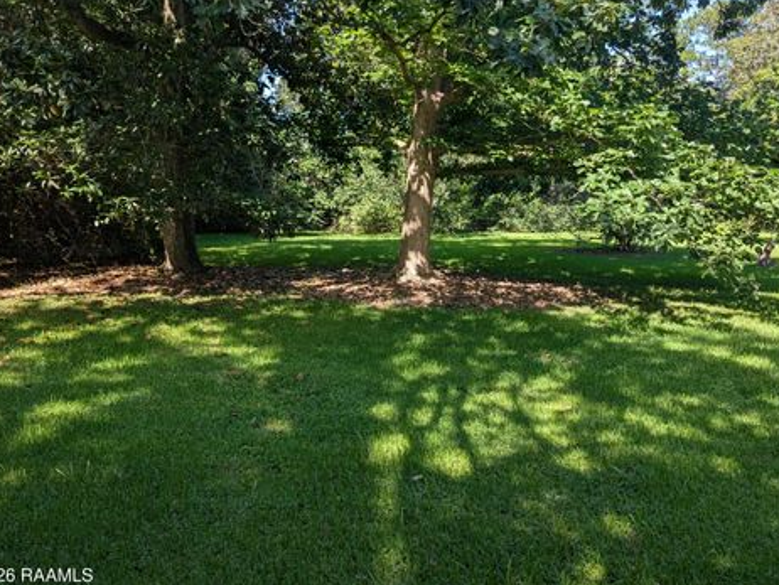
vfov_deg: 53.1
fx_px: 585
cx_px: 383
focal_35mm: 26
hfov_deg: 67.3
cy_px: 287
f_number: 1.68
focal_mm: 6.9
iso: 19
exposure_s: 1/228
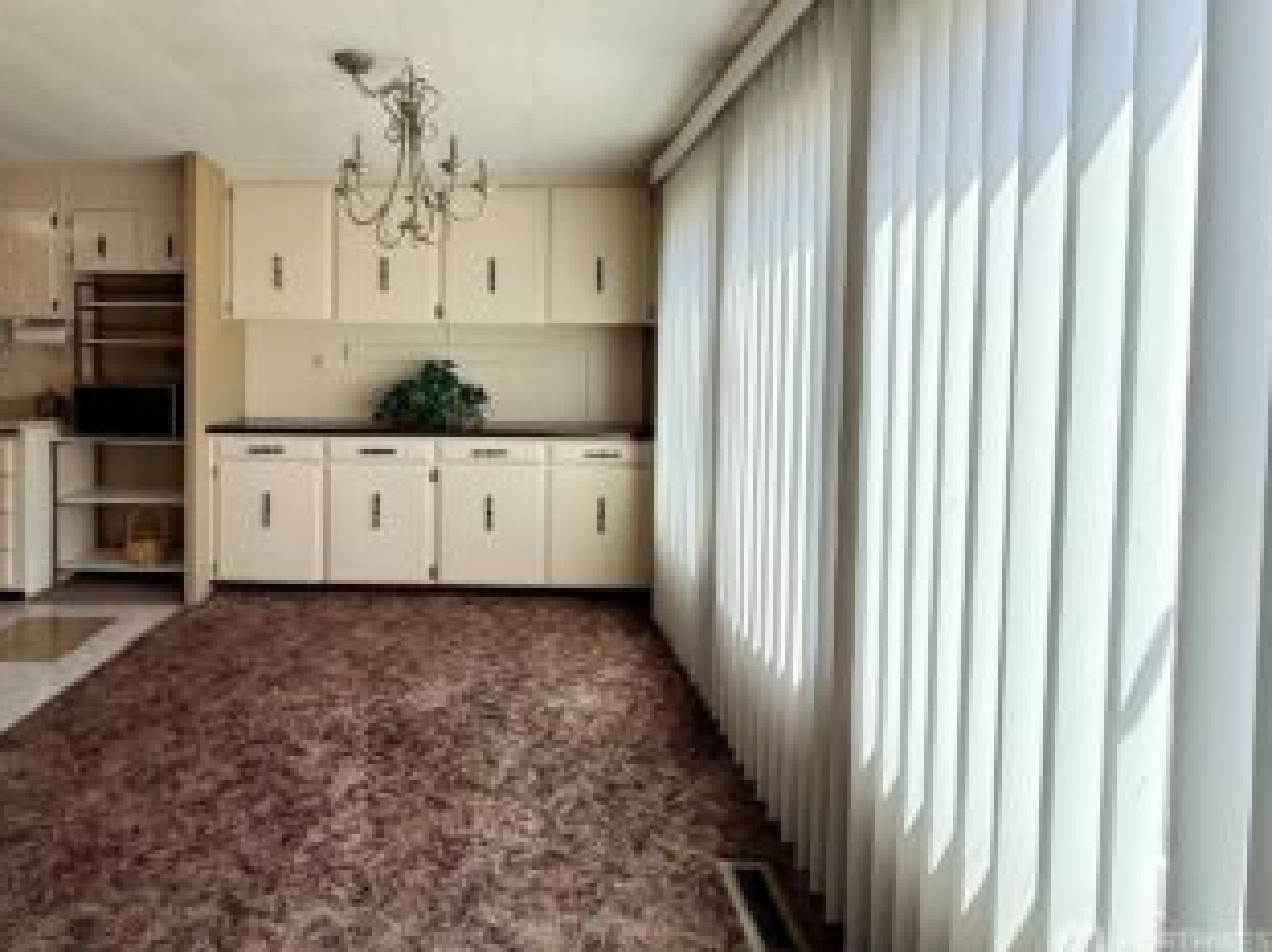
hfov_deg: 86.5
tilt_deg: -2.6
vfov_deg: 70.7
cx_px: 499
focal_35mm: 18
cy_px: 376
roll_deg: -0.8
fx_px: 661
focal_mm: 2.22
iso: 64
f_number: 2.2
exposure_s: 1/400
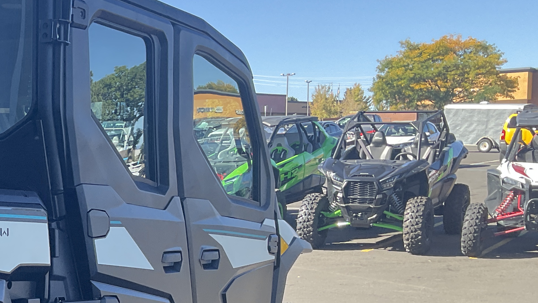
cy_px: 305
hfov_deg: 29.4
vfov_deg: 17.6
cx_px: 0
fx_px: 956
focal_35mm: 67
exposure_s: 1/302
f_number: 1.8
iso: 16
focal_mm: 3
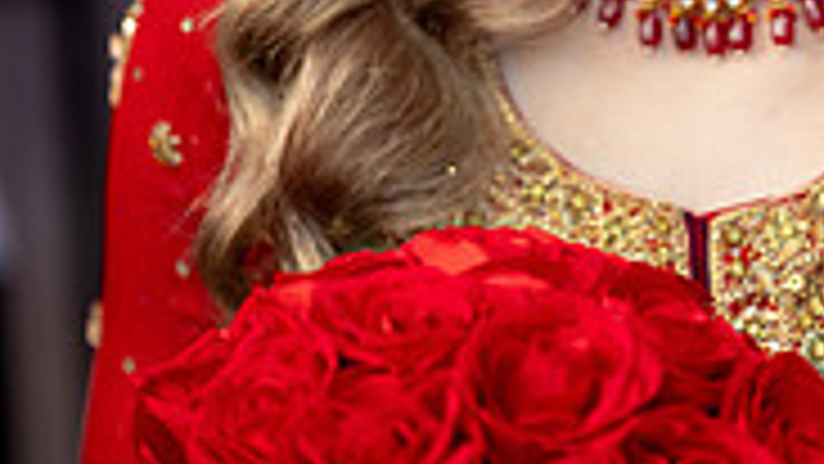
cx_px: 671
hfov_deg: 5.6
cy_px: -149
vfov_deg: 3.1
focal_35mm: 387
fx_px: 8457
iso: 1250
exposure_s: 1/200
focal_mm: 150
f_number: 2
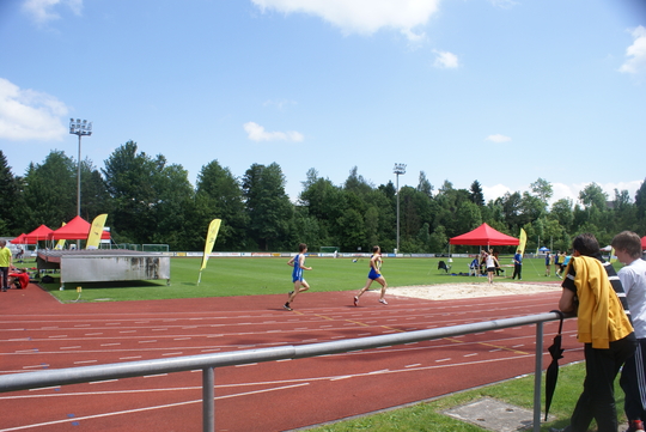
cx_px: 323
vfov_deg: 48.0
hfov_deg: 67.3
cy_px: 216
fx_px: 485
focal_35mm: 27
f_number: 6.3
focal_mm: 18
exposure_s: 1/320
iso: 100
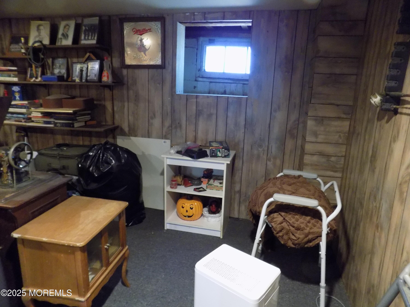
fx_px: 272
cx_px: 205
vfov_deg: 58.9
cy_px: 154
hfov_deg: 73.9
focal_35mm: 23
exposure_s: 1/6
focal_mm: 4
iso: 400
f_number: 3.1
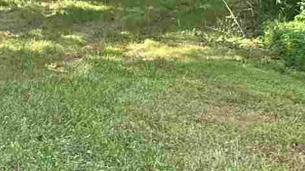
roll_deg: -2.2
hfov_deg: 11.3
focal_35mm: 183
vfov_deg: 6.6
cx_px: -152
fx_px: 1479
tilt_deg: -2.6
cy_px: 72
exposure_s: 1/230
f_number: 1.5
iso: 40
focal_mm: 5.7
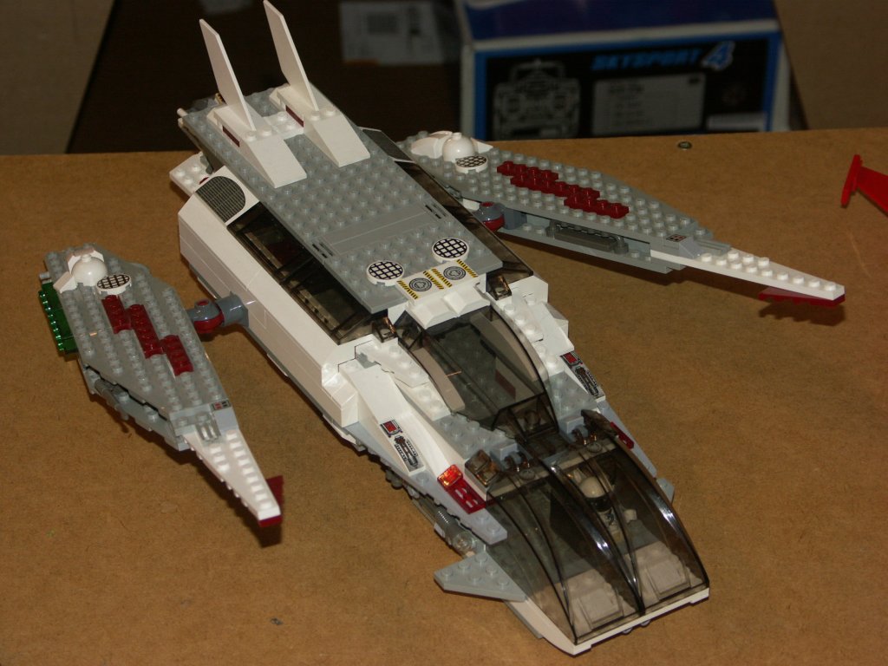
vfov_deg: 14.5
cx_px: 444
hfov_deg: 19.3
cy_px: 333
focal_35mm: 102
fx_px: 2617
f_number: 3.5
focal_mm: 26.03
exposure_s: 1/100
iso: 160
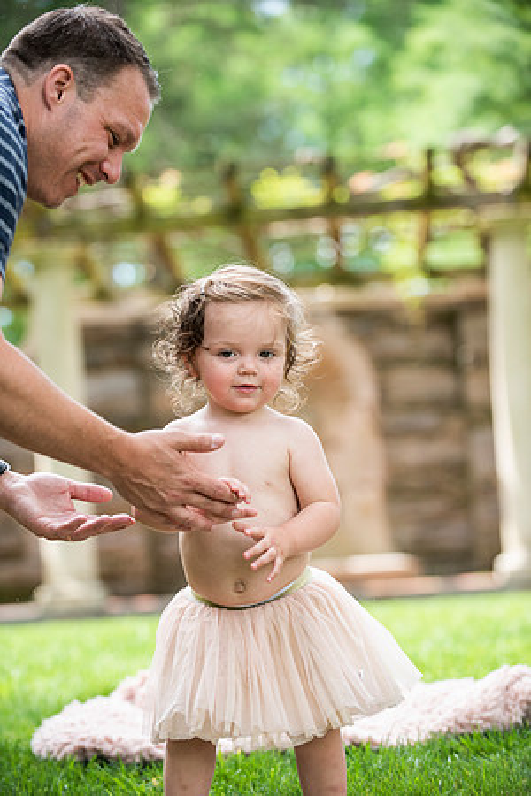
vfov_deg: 18.6
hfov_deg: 12.5
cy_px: 398
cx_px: 266
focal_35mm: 110
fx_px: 2434
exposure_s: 1/800
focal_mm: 110
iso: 640
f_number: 3.5
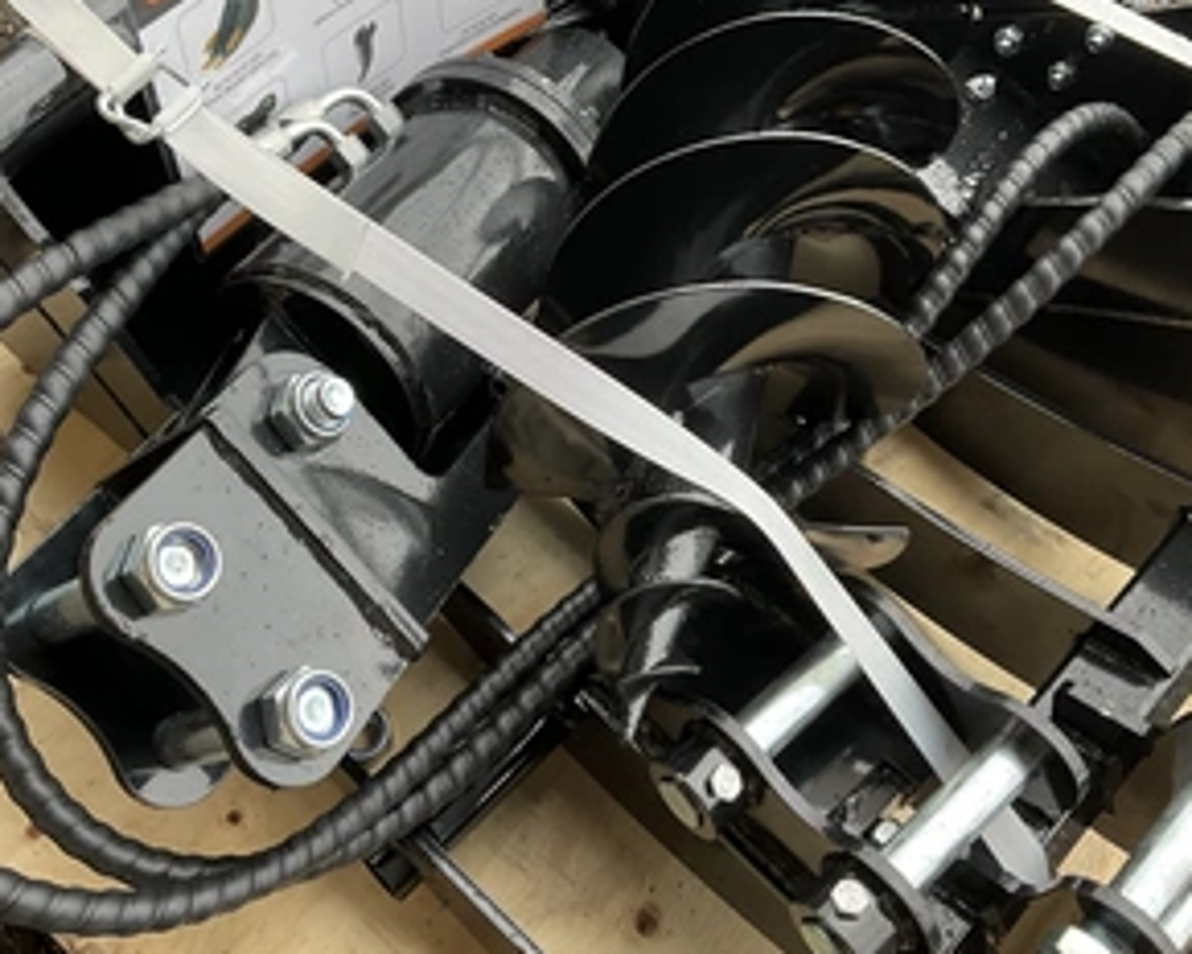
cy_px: 370
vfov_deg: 38.0
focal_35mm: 39
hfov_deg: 46.7
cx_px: 514
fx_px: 1376
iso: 50
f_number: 1.8
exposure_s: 1/122
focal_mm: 3
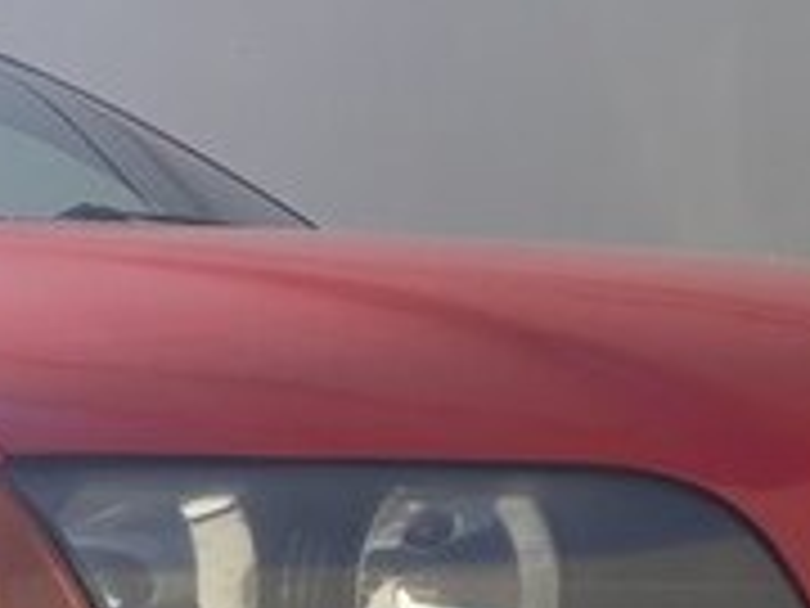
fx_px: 2317
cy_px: 813
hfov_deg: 16.5
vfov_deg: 14.3
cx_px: -662
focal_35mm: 99
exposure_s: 1/825
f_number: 1.9
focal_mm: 3.6
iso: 40
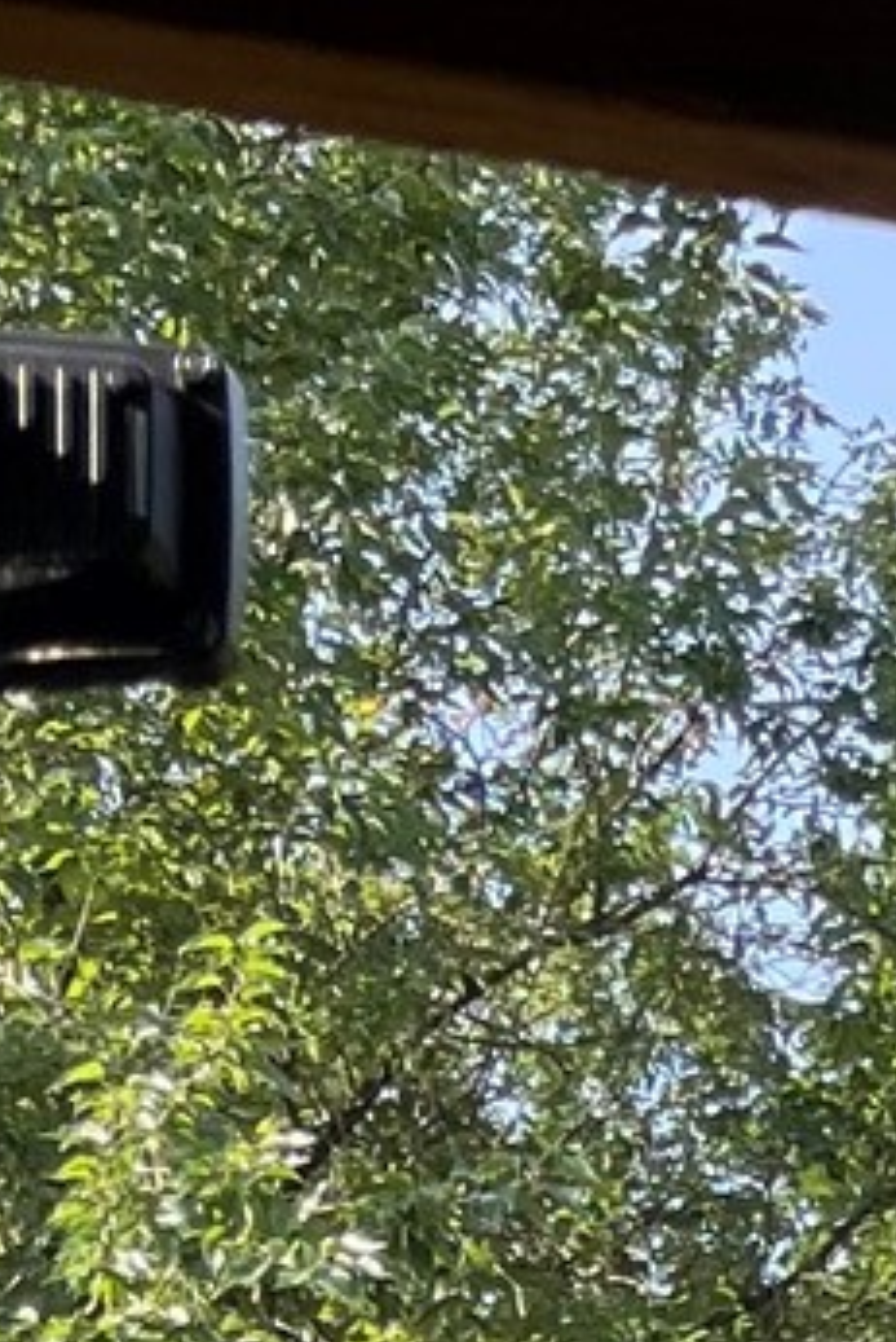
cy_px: 3723
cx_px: 1489
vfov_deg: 10.2
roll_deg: +0.9
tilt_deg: -5.4
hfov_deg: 8.3
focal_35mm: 160
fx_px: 5967
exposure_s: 1/696
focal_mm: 5.1
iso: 50
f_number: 1.6
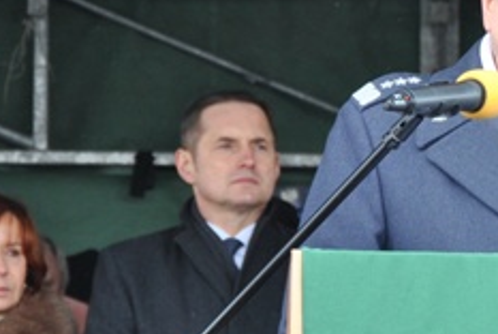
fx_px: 4571
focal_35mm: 330
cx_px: 551
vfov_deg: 4.2
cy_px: 199
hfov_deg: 6.2
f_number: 5.3
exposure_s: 1/125
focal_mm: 80
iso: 280
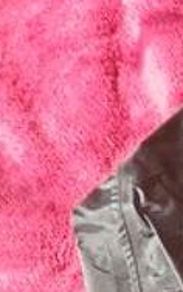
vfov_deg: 9.0
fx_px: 1549
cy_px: 841
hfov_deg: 5.9
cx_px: 678
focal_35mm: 194
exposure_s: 1/50
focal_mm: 3.98
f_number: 1.8
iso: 40
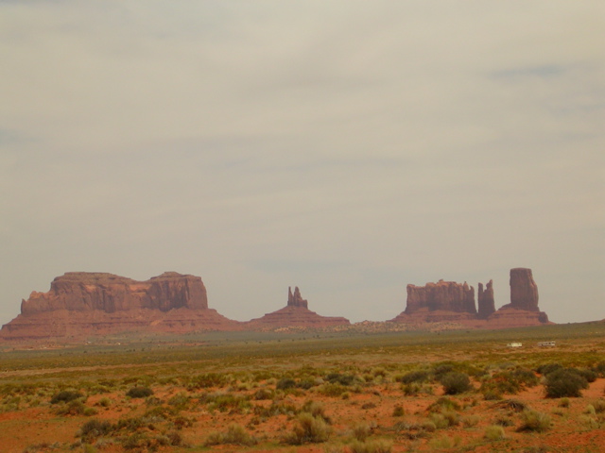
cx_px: 302
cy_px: 226
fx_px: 2010
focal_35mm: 115
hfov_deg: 17.1
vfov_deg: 12.9
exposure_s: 1/722
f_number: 4.9
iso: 50
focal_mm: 17.4
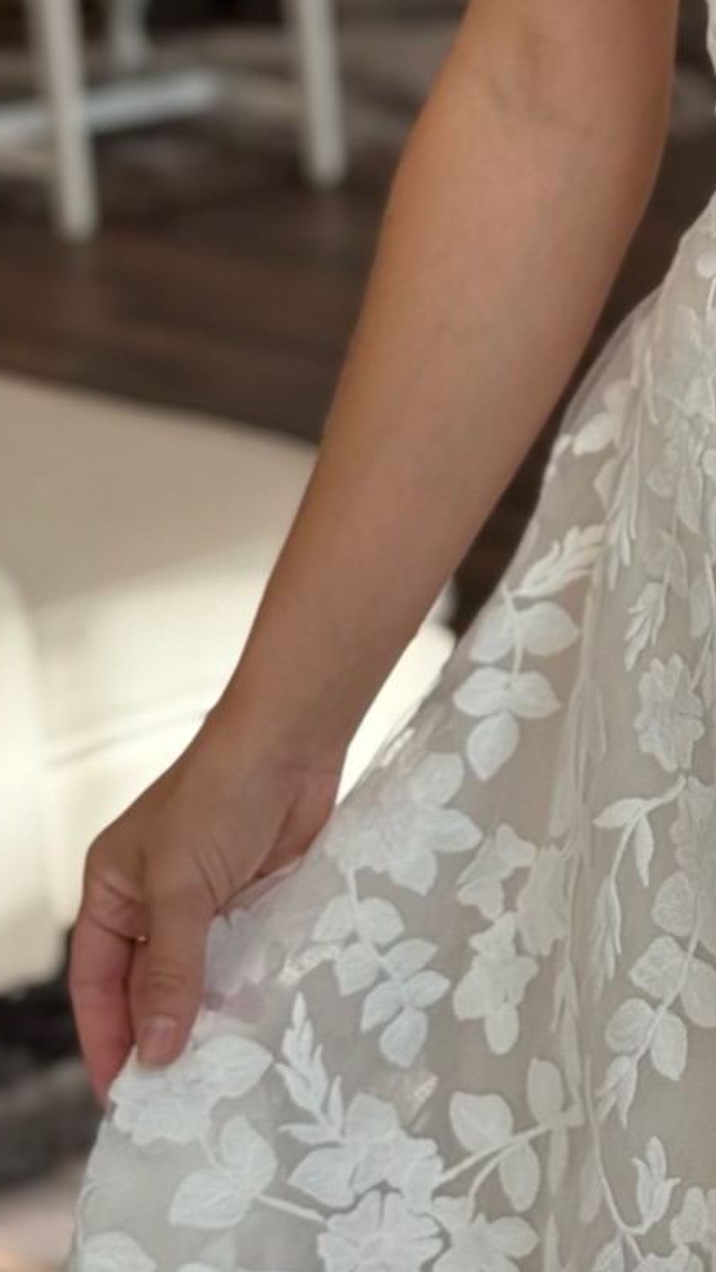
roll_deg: +0.3
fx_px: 4654
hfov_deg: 8.6
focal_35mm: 138
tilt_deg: -6.8
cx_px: 1081
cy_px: -166
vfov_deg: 15.1
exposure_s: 1/1013
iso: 80
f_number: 1.78
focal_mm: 6.76
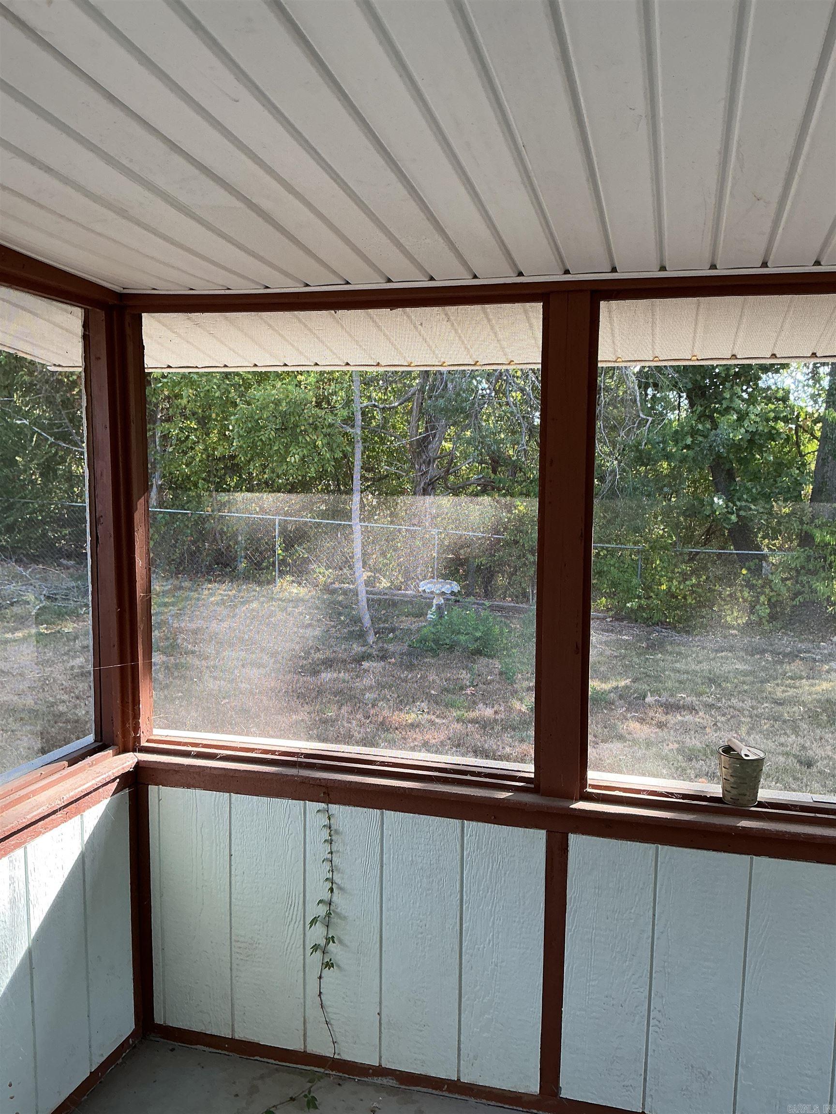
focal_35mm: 29
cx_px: 418
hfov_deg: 48.2
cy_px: 557
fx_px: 934
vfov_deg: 61.7
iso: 50
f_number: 1.8
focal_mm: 3
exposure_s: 1/120
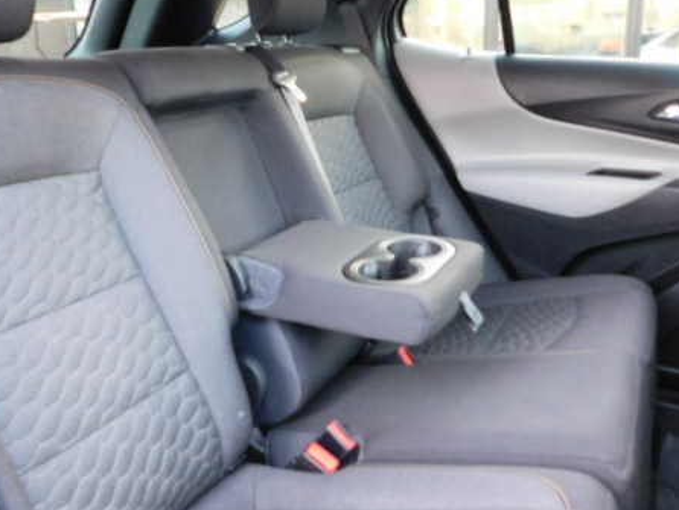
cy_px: 209
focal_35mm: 33
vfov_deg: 42.8
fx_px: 648
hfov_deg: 55.3
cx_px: 321
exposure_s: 1/8
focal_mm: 4
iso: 500
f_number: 3
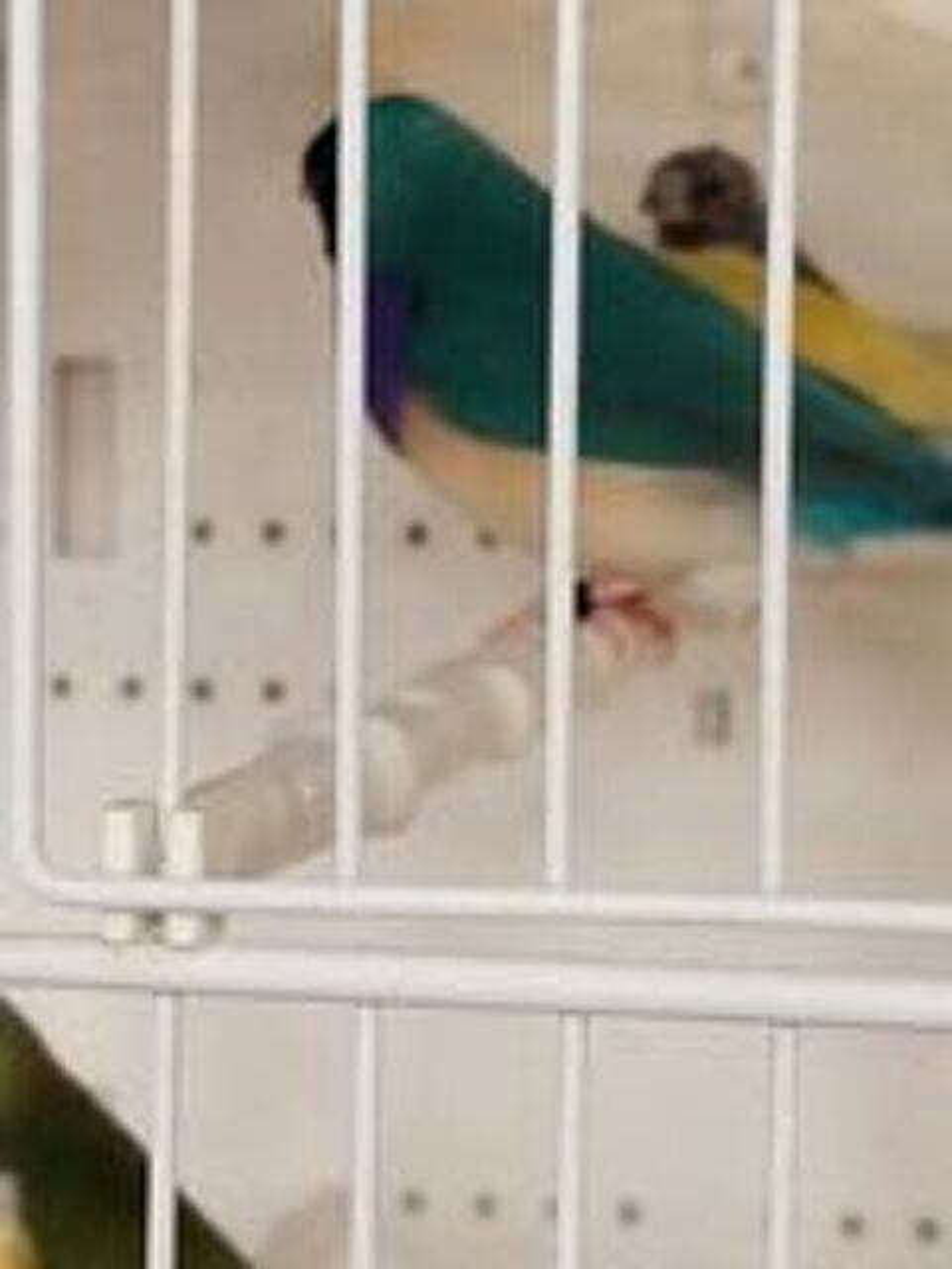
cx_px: 476
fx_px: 953
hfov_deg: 53.1
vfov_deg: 67.3
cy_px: 634
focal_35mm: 26
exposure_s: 1/33.3
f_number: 1.8
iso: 338
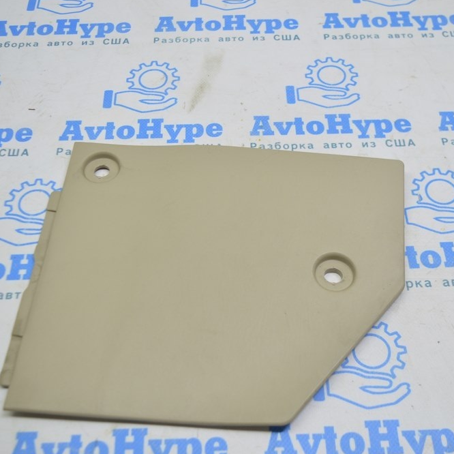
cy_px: 229
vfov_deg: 36.1
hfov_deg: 36.0
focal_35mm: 47
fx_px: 697
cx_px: 240
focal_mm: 24
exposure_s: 1/50
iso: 400
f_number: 4
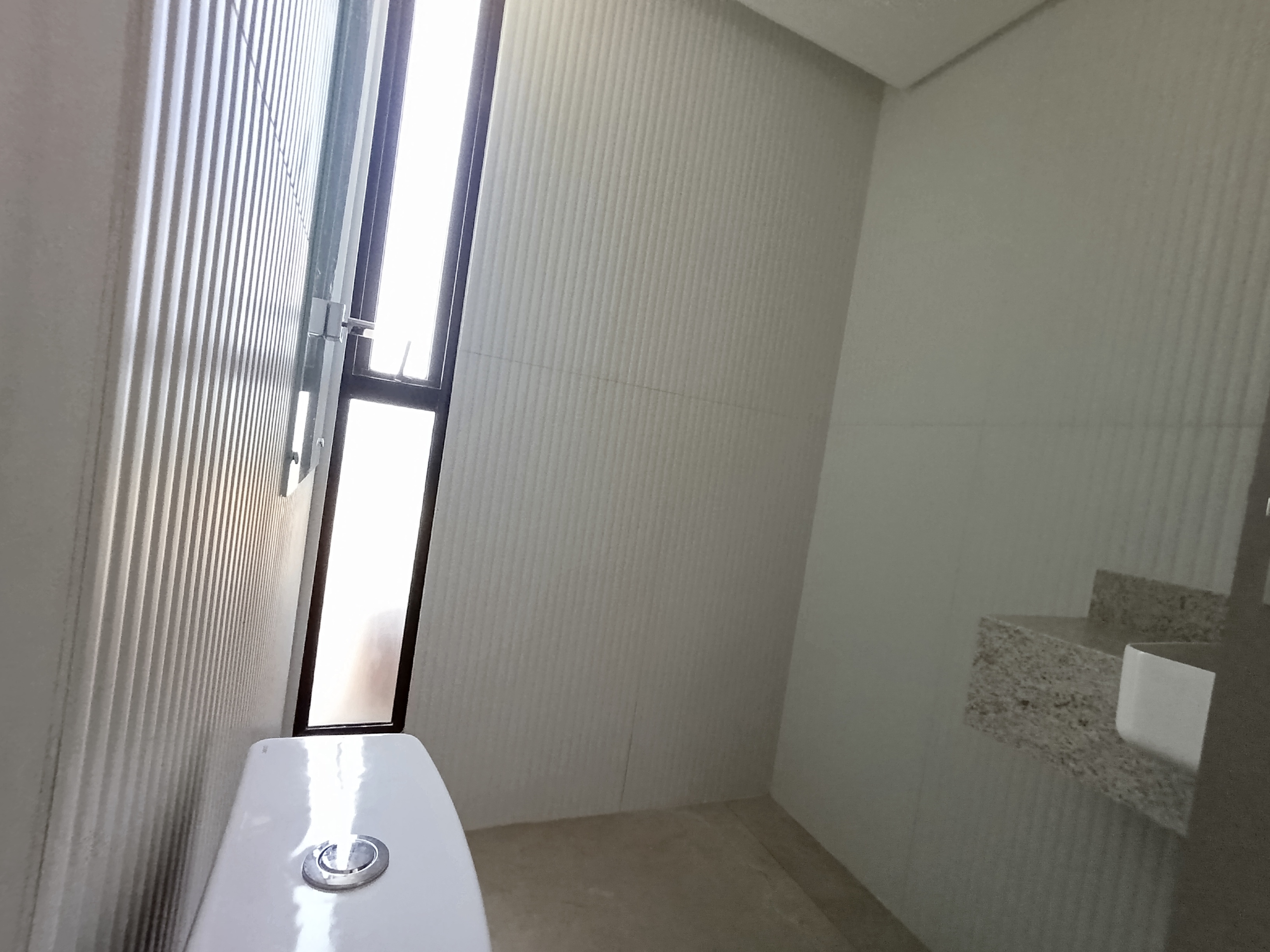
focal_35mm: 16
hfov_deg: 94.5
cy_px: 476
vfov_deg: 78.1
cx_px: 635
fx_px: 587
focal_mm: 1.65
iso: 500
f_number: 2.2
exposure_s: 1/60
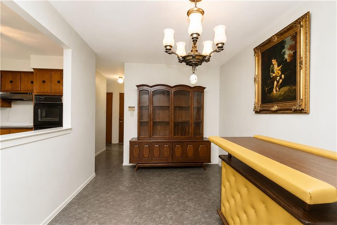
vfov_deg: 77.3
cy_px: 112
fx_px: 140
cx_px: 168
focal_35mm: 15
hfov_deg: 100.4
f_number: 8
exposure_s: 1/60
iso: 2000
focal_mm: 10
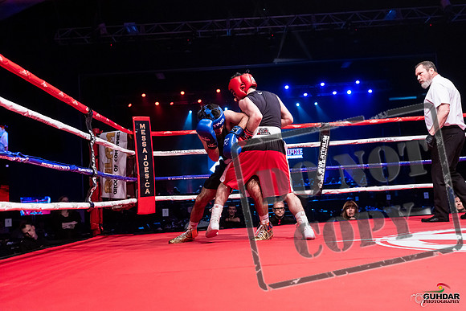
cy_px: 156
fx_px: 492
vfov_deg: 35.1
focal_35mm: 38
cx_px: 233
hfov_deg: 50.7
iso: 4000
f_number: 2.8
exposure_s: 1/1000
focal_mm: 38
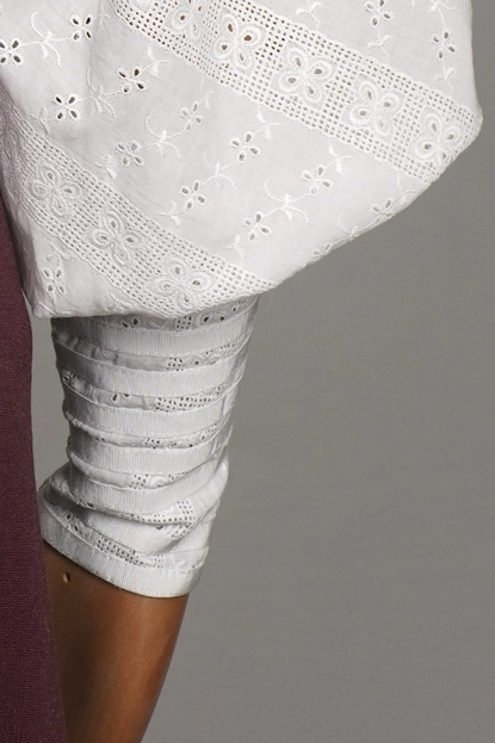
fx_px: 4581
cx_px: -641
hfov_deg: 6.0
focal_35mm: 222
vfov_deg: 9.2
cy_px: -79
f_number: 8
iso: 320
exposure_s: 1/40
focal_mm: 32
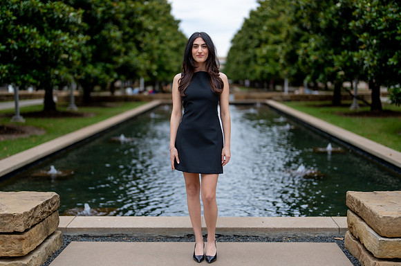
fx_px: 579
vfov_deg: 25.8
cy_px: 132
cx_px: 197
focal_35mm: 52
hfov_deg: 38.2
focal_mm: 50
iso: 100
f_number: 1.2
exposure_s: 1/800
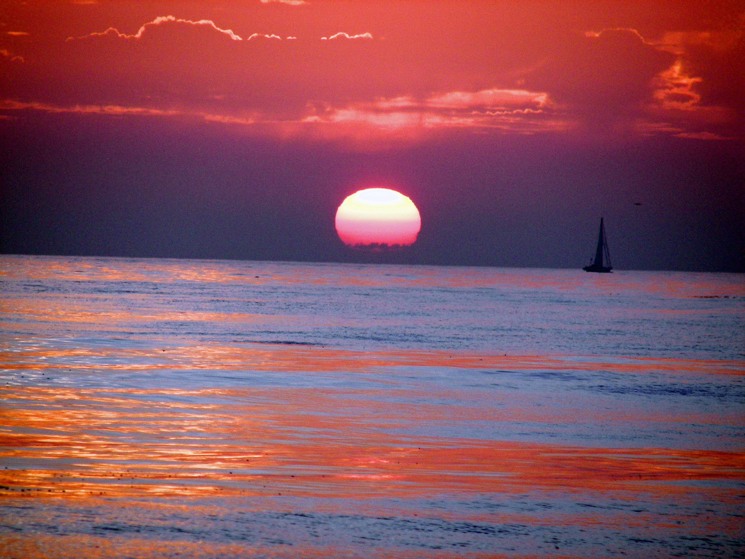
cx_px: 372
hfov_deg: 4.6
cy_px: 280
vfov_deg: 3.4
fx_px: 9297
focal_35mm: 432
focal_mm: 72
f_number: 3.7
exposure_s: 1/200
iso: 100
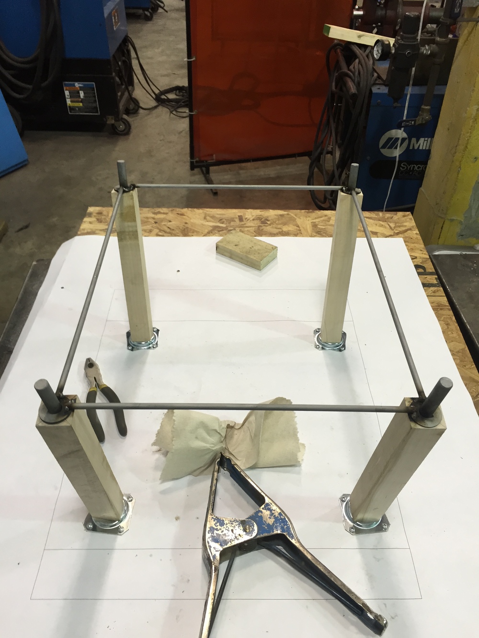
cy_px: 319
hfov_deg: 48.2
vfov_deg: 61.7
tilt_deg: -41.9
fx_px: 535
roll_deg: -0.1
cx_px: 240
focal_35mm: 29
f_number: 2.2
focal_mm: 4.15
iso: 64
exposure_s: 1/30
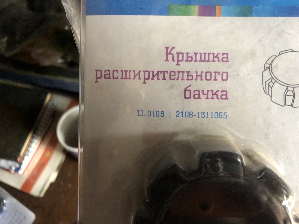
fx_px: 242
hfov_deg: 63.4
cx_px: 150
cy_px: 112
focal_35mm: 28
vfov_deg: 49.7
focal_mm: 4
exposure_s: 1/15
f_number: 1.8
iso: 100
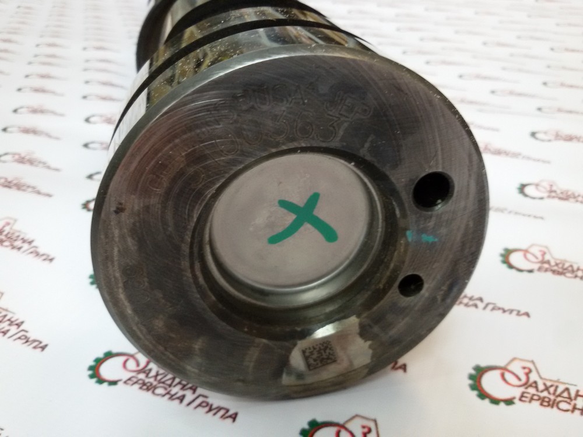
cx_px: 292
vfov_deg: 45.4
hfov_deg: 58.4
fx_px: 522
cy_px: 218
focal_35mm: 31
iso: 160
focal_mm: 2.93
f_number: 2.4
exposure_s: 1/17
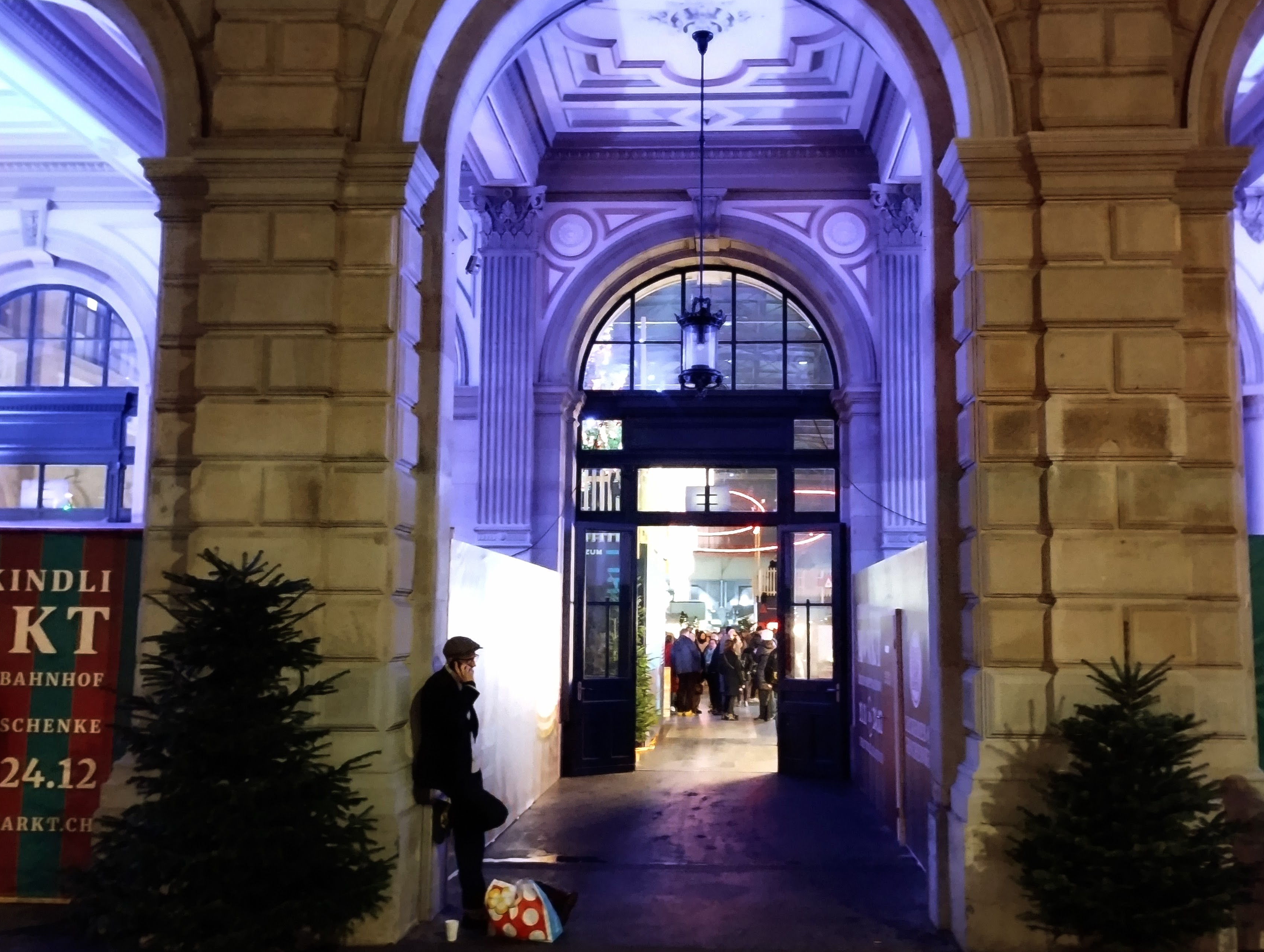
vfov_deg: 43.0
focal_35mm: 33
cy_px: 491
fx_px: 1207
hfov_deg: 55.2
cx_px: 681
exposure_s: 1/11
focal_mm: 4.27
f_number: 1.8
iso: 5066
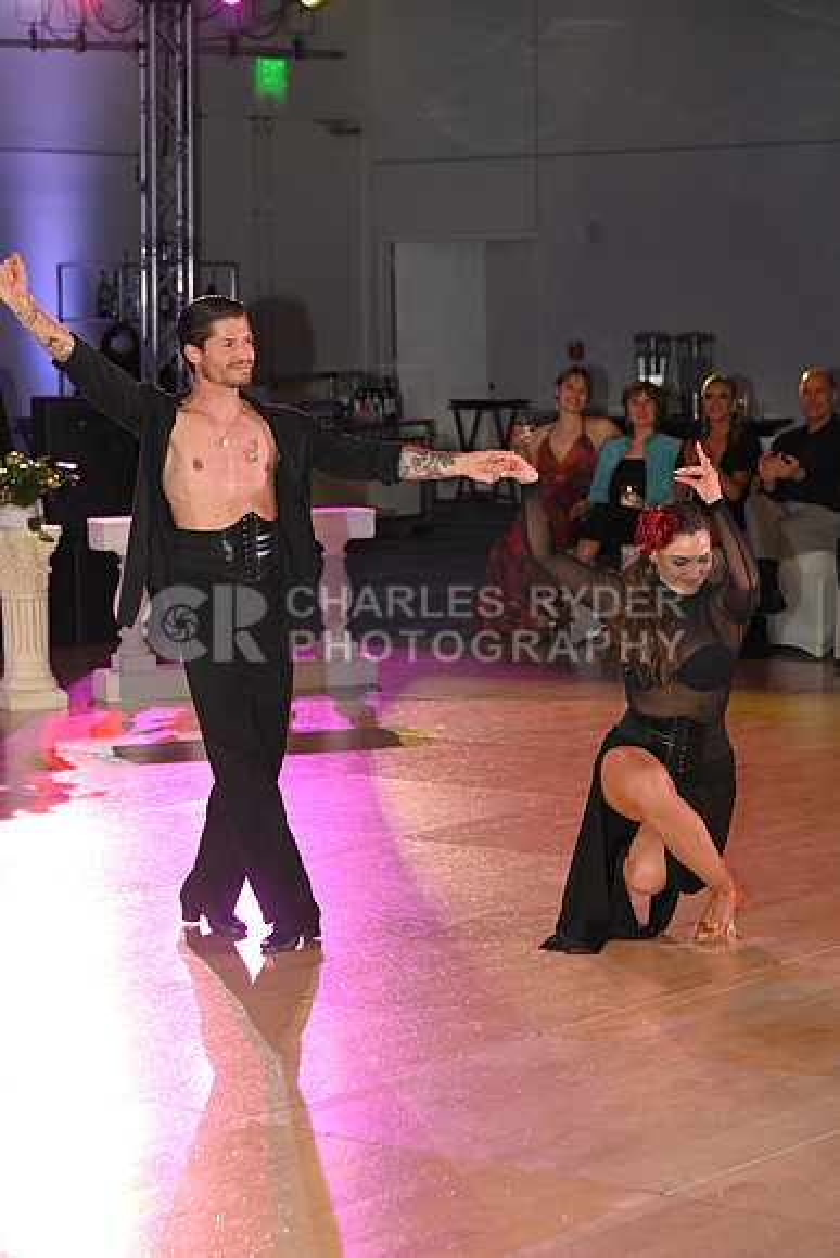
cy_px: 629
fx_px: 3428
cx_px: 420
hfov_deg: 14.0
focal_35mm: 98
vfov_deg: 20.8
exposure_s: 1/200
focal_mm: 98
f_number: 5.6
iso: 2000
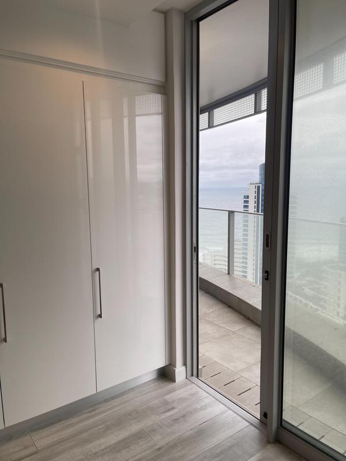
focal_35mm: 25
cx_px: 173
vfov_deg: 69.4
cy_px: 230
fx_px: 333
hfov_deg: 54.9
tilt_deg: -7.7
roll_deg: +0.9
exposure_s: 1/441
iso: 32
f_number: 1.6
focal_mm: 5.1
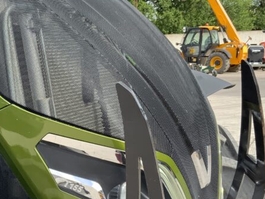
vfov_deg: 22.2
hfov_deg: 28.4
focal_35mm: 66
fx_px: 505
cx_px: 34
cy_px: 125
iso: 16
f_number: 1.8
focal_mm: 3
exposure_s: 1/286
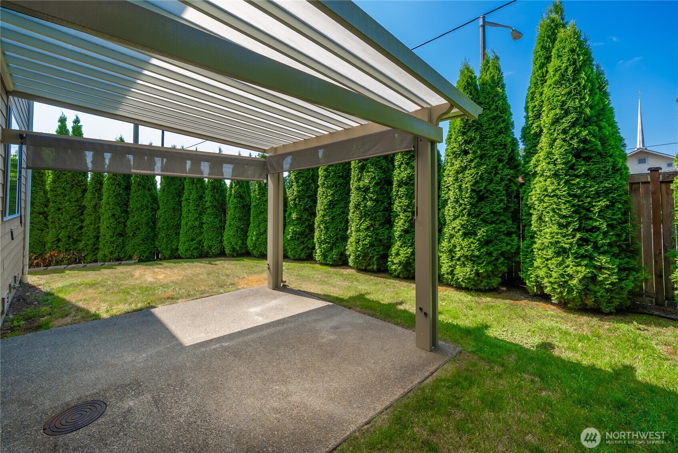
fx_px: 264
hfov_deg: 104.2
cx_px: 339
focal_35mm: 14
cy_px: 226
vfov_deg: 81.3
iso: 80
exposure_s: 1/60
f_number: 7.1
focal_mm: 14
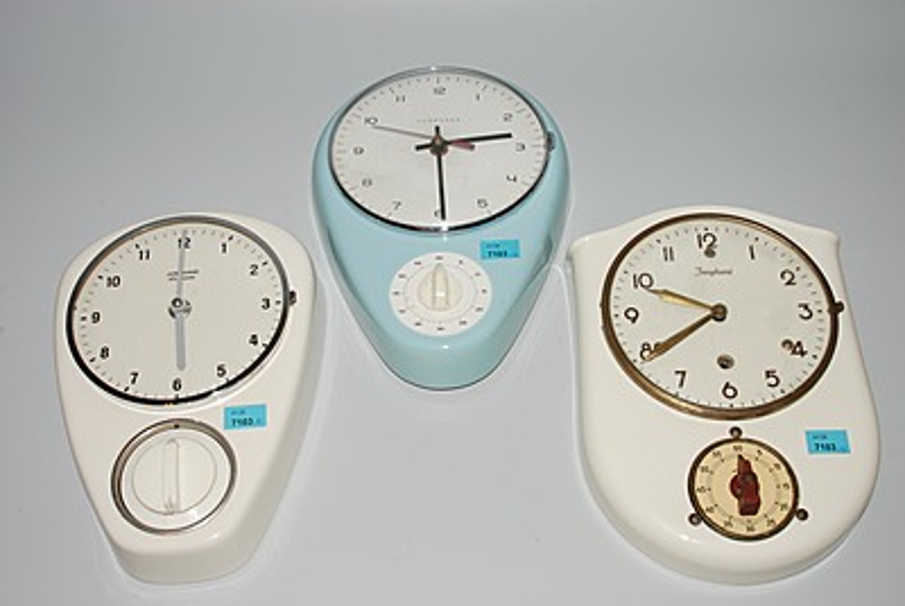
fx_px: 1057
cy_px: 303
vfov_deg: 32.0
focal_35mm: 42
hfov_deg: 46.3
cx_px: 452
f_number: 13
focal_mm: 28
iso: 200
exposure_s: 1/80
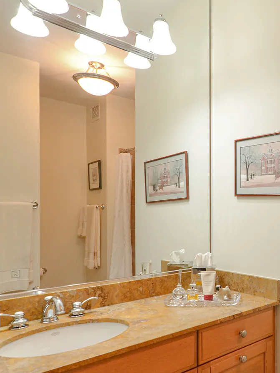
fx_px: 311
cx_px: 274
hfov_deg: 42.5
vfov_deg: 61.5
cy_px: 218
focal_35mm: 29
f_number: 4
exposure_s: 1/60
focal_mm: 11
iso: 560
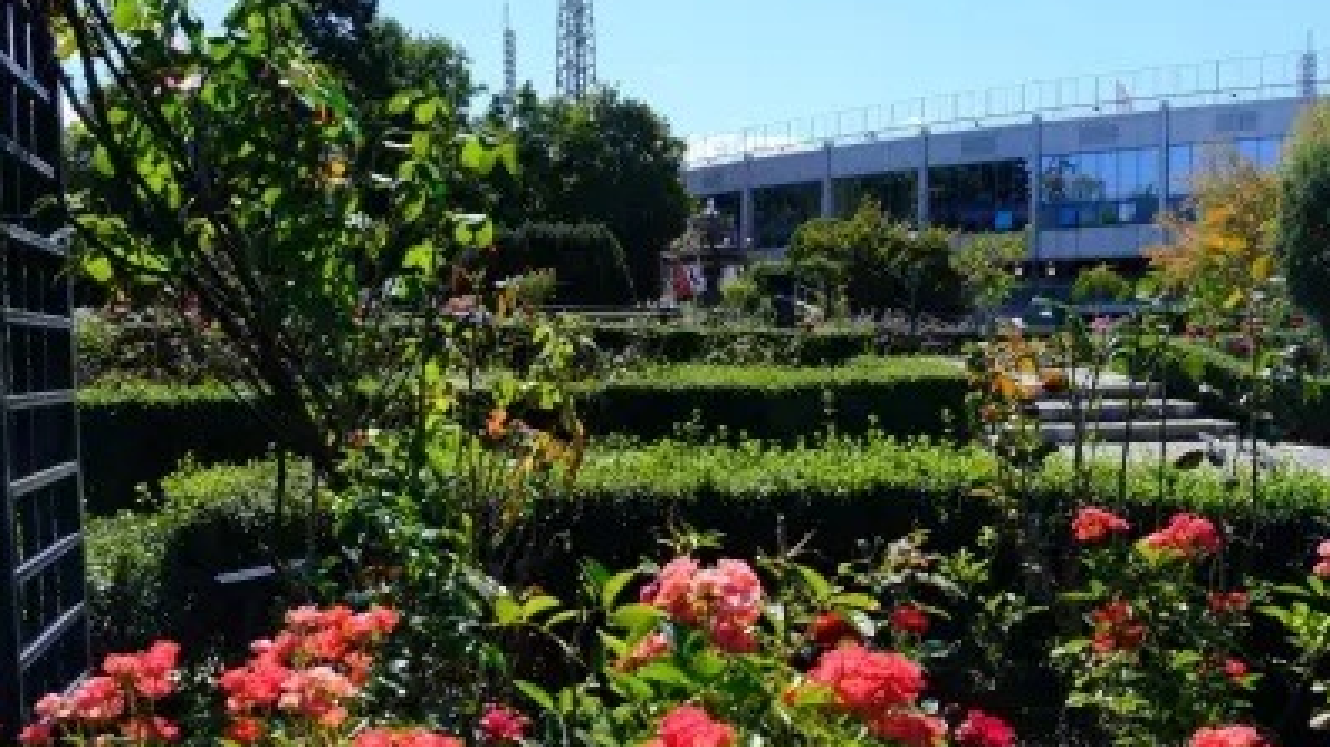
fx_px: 1304
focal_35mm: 37
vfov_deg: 31.9
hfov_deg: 54.0
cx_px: 667
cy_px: 417
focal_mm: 23
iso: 250
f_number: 13
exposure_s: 1/150
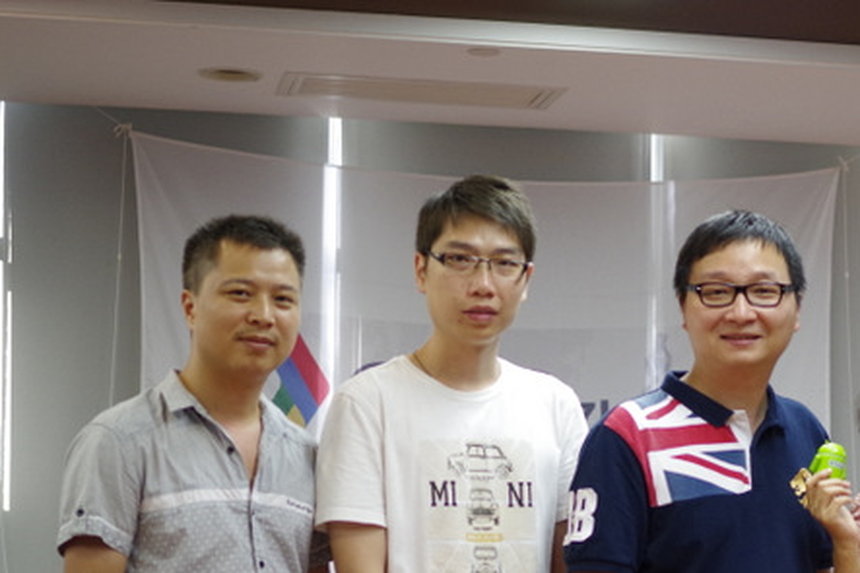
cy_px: 441
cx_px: 753
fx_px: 2245
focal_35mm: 94
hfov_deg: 21.3
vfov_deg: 14.5
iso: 800
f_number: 2.4
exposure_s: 1/60
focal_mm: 35
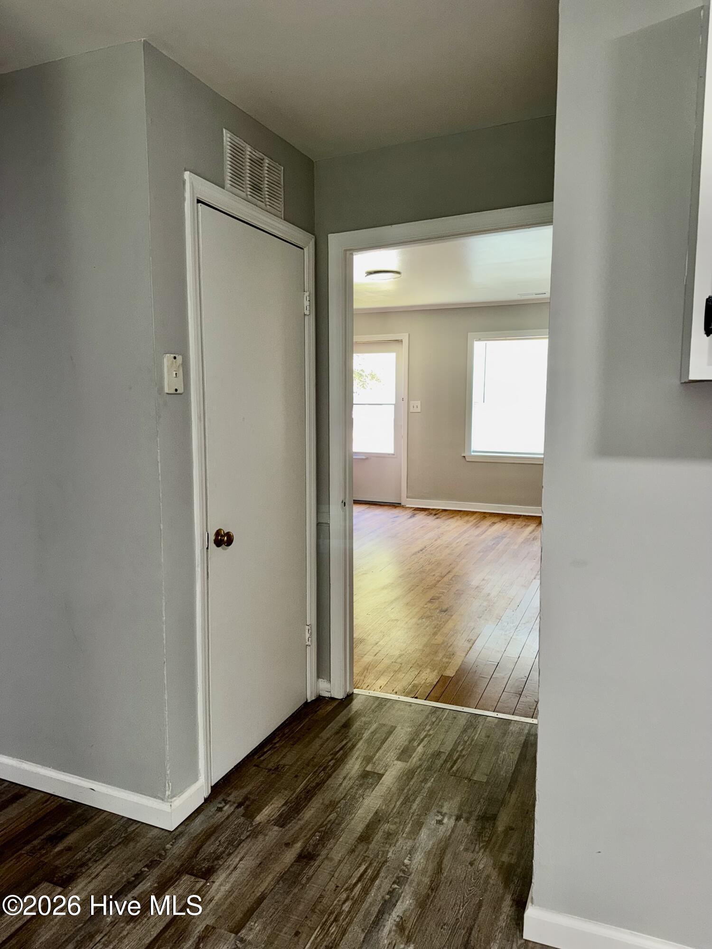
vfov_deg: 71.6
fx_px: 658
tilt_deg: -6.7
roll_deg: +0.4
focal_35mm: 24
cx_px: 356
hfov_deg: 56.8
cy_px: 474
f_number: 1.78
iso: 80
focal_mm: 6.76
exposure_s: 1/33
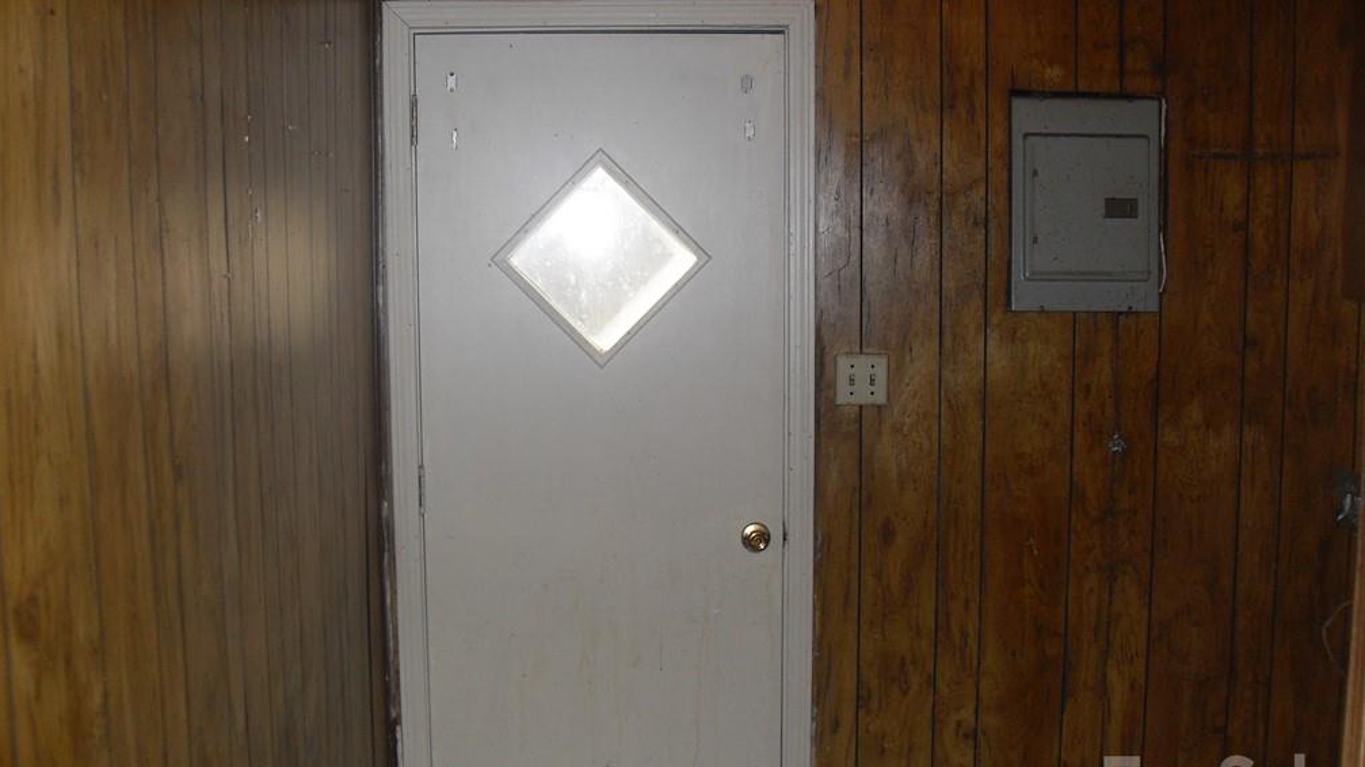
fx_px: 1484
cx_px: 682
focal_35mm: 41
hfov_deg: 49.4
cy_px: 432
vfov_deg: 29.0
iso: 100
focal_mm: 6.3
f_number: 2.8
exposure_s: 1/45
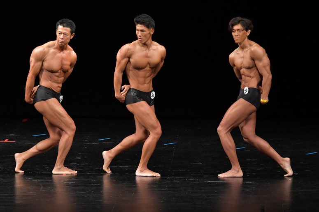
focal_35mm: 255
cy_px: 106
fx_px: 2259
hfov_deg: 8.1
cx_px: 160
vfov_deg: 5.4
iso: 3200
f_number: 5.6
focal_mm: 170
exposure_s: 1/400
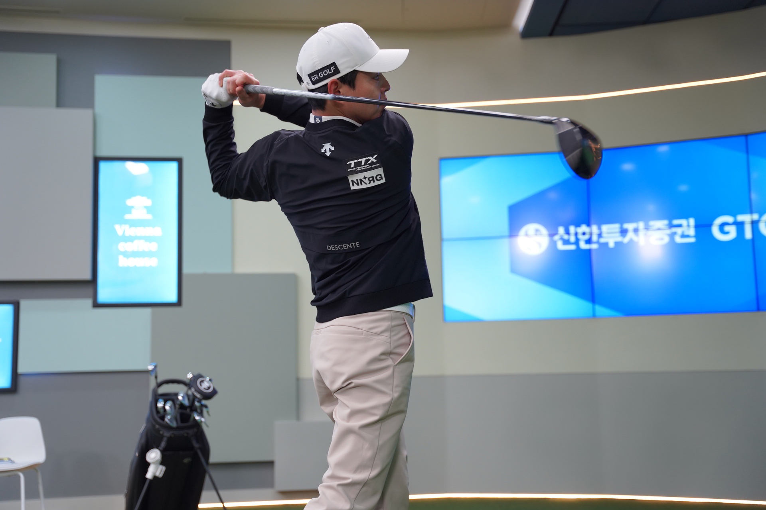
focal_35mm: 45
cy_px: 255
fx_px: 966
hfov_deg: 43.3
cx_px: 383
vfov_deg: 29.6
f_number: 2.8
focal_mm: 45.4
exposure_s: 1/200
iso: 1000
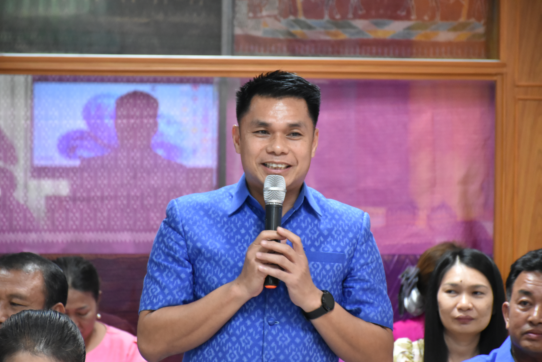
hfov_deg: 13.0
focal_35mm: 158
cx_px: 271
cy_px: 181
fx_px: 2371
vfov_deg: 8.7
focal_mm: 105
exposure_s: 1/50
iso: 3200
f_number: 5.6
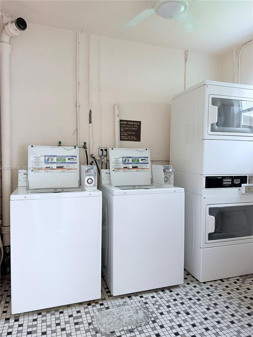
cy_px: 168
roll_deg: +0.4
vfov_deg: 71.6
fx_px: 234
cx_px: 126
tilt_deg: -3.5
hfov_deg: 56.8
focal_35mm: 24
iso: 200
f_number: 1.78
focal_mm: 6.76
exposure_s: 1/121
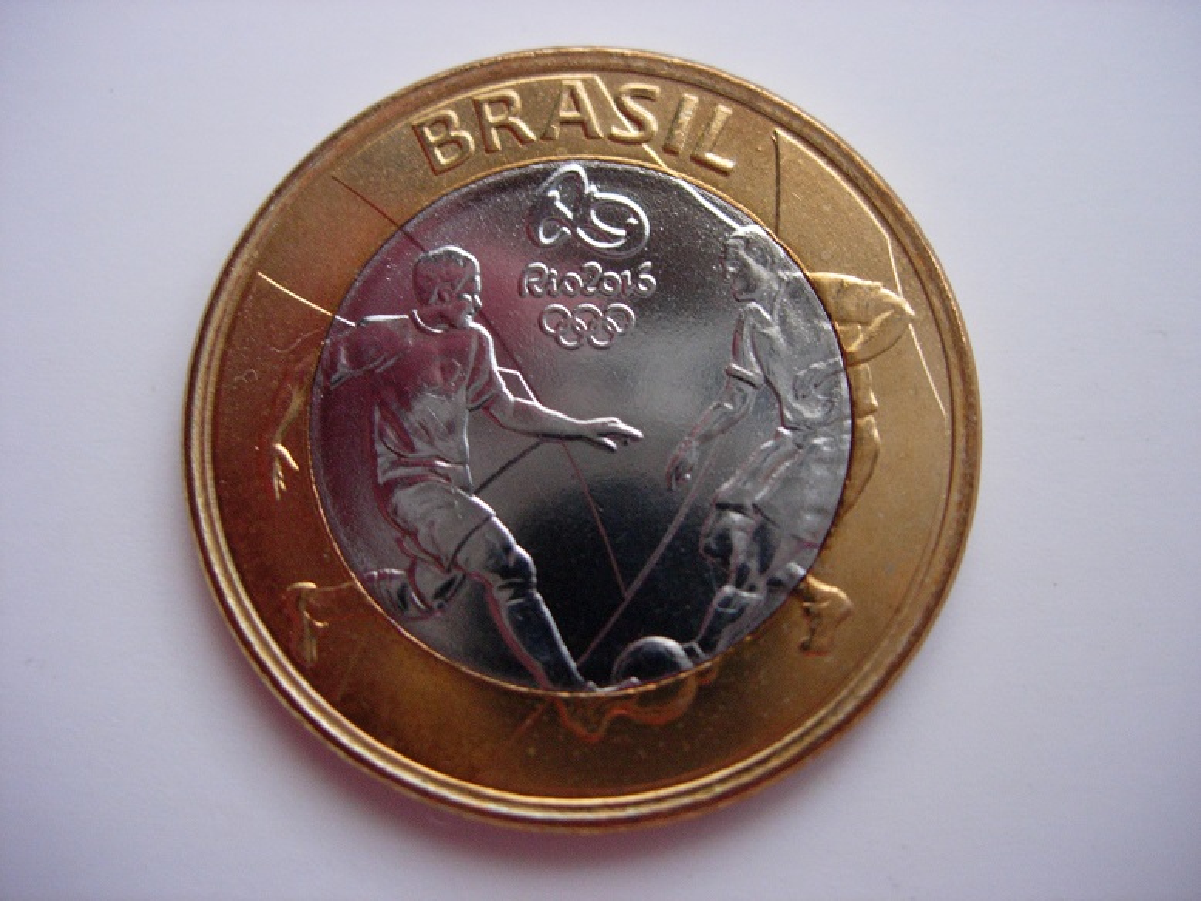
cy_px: 450
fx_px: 1319
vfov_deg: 37.7
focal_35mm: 38
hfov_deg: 49.0
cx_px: 600
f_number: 2.8
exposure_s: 1/23.9
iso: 200
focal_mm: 7.8
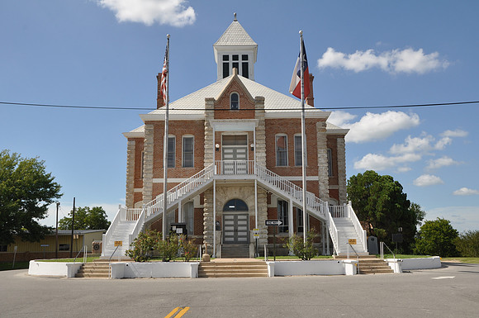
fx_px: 478
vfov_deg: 36.8
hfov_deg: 53.2
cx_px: 240
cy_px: 159
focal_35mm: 36
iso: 200
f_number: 13
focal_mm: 24
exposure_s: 1/160
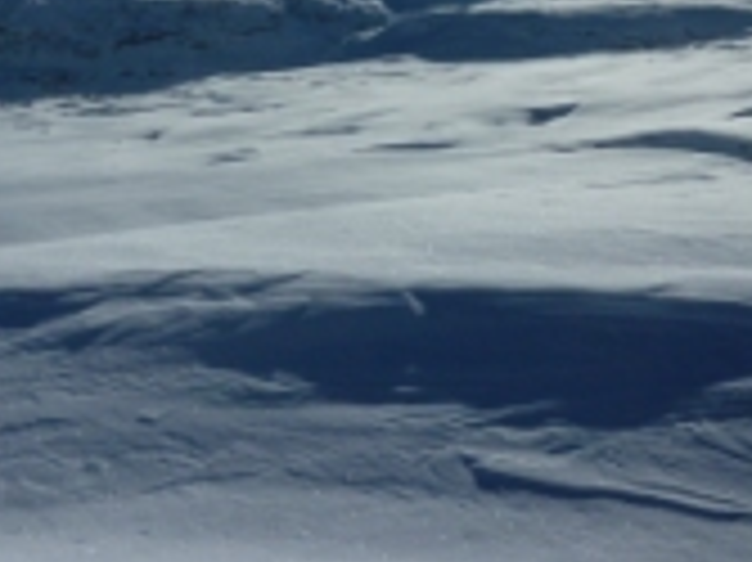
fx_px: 1693
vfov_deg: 17.8
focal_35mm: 78
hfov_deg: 25.0
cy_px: -139
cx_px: 347
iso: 80
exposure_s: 1/800
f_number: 8
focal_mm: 5.2
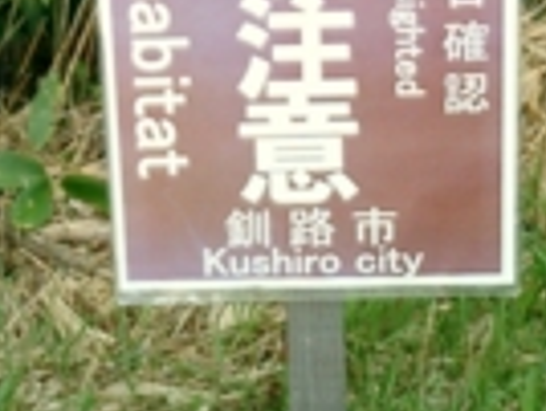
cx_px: 196
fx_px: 1912
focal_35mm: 121
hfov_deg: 16.2
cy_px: -252
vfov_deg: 11.6
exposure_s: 1/125
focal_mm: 7.5
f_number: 3.2
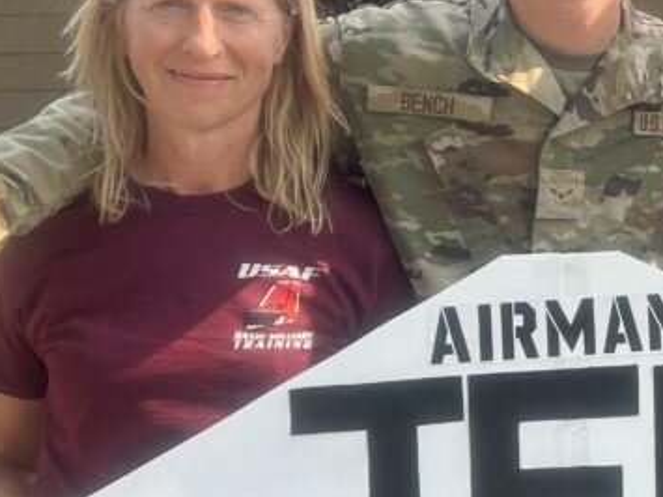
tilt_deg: -4.8
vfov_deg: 19.6
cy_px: 204
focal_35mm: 75
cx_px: 736
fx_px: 1436
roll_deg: +0.3
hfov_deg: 24.2
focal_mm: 5.7
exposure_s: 1/924
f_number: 1.5
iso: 50
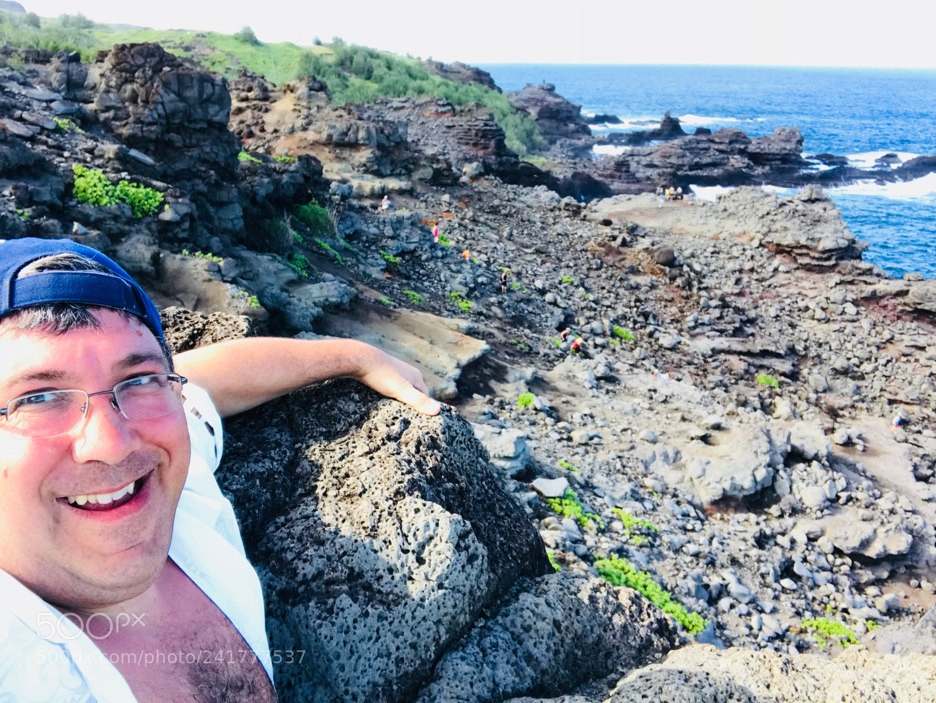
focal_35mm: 32
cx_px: 468
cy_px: 352
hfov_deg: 56.8
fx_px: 866
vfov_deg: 44.2
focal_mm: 2.87
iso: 25
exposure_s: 1/151
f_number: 2.2
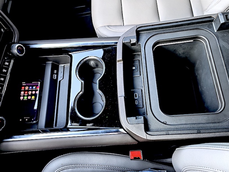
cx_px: 114
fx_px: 159
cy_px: 86
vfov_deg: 56.8
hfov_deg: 71.6
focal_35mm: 24
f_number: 2
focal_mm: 8.5
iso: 200
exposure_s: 1/50
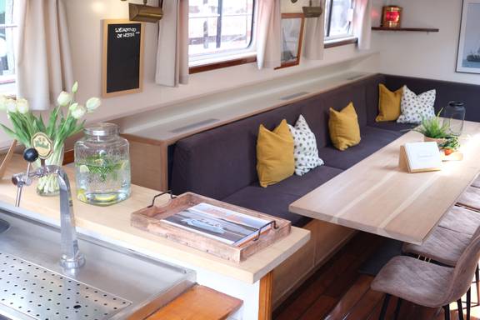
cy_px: 160
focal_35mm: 41
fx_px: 547
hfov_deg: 47.4
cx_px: 240
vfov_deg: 32.6
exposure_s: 1/60
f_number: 2.8
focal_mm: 27
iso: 250
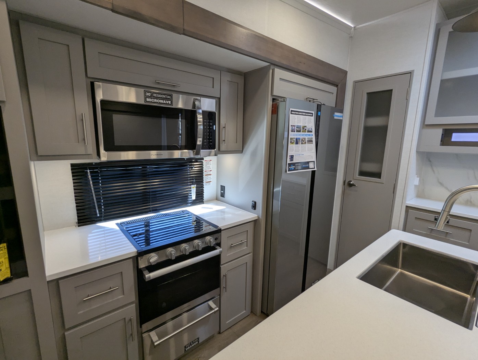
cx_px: 239
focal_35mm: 16
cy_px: 180
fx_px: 221
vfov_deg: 78.2
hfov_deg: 94.4
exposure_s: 1/139
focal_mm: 2.35
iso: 149
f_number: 2.2
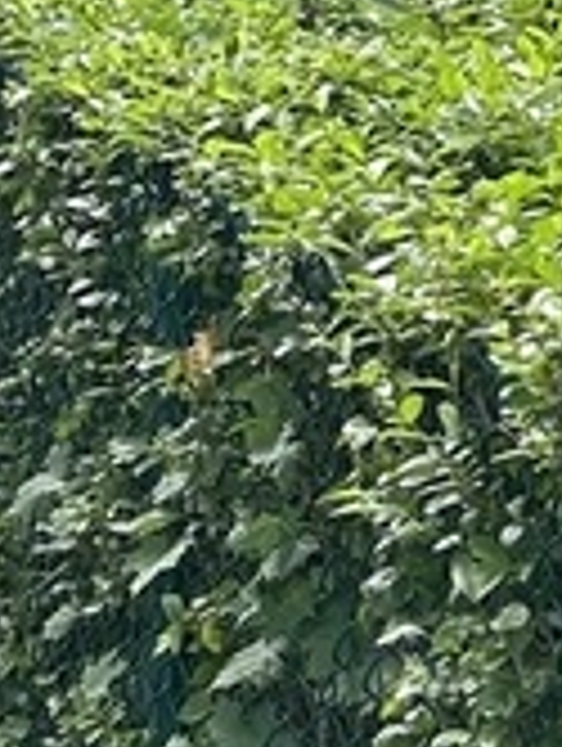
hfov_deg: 8.6
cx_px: -247
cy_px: -297
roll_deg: -1.0
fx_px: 3649
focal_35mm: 169
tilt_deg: +2.3
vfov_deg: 11.3
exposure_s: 1/193
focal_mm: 5.7
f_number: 1.5
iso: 40
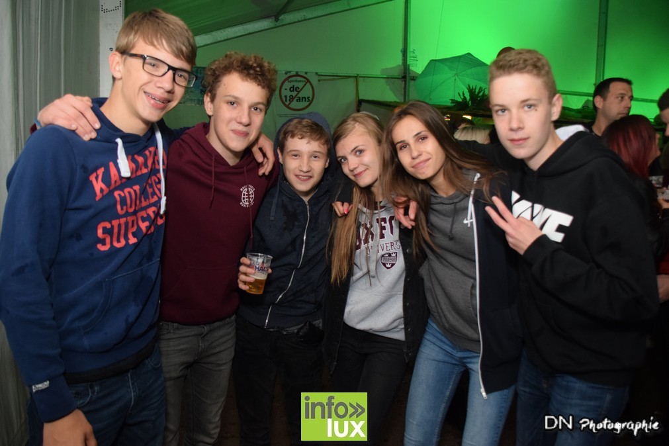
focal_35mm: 27
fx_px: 502
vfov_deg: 47.9
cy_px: 223
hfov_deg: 67.4
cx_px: 334
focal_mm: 18
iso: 1600
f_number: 3.5
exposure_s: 1/60
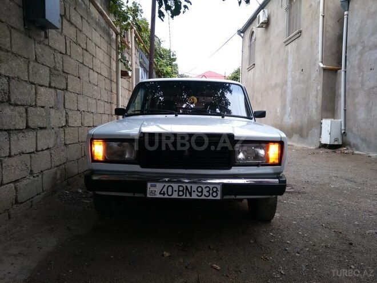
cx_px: 188
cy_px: 142
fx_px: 229
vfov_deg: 63.4
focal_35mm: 21
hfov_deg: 79.0
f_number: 2
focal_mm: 3.57
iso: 109
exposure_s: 1/100
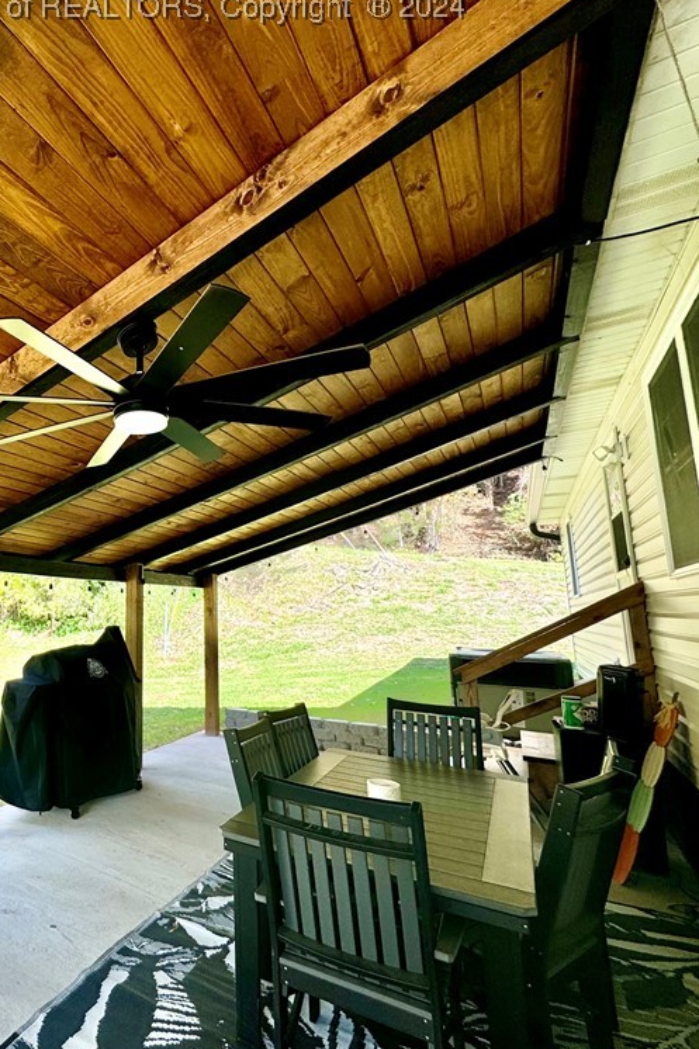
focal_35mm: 20
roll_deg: -0.6
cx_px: 63
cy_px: 527
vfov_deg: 84.0
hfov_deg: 53.7
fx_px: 583
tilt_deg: +8.5
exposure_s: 1/343
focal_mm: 2.22
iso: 40
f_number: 2.2
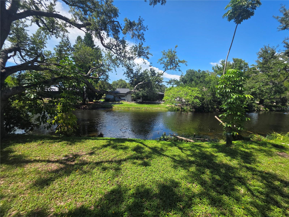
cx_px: 144
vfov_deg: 89.9
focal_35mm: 13
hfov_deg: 106.2
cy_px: 108
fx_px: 109
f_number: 1.9
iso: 40
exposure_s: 1/1151
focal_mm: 2.2
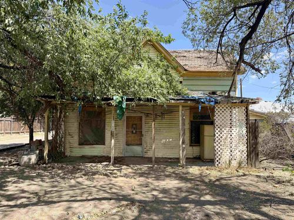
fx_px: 204
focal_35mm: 24
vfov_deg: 56.8
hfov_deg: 71.6
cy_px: 110
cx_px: 147
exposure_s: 1/1727
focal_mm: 6.76
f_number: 1.78
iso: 100
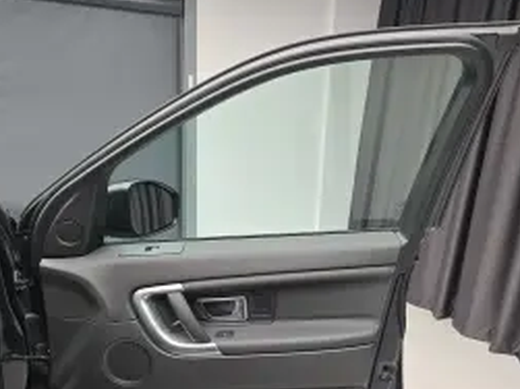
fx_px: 495
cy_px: 265
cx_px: 280
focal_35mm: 33
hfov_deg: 55.3
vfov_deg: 42.2
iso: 160
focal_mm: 6.3
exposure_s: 1/100
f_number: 1.7
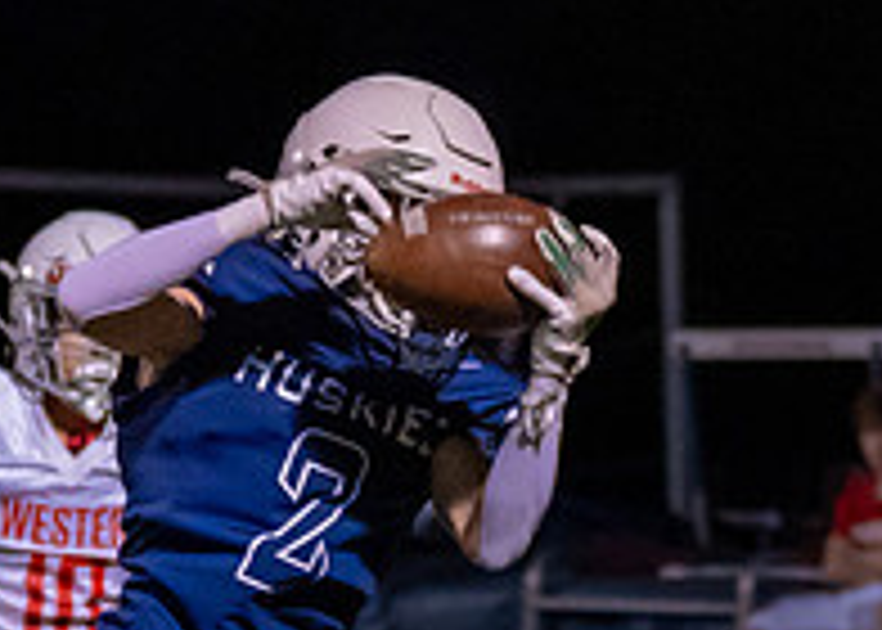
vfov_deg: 3.4
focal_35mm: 421
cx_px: 321
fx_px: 10546
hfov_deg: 4.8
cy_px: 415
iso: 5000
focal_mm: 70
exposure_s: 1/1000
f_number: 2.8
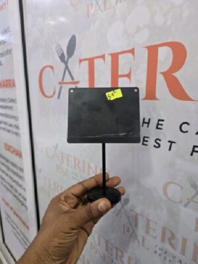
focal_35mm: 23
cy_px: 132
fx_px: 175
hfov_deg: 58.9
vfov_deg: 73.9
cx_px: 99
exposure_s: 1/101
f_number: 1.7
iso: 500
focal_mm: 6.3
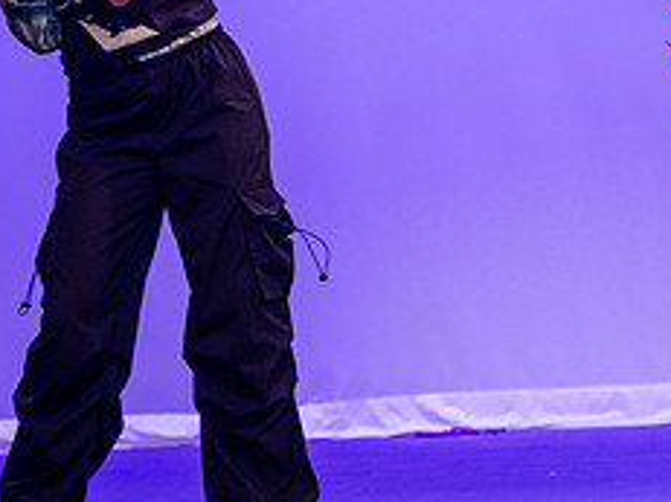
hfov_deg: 6.8
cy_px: 89
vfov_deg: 5.1
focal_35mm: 290
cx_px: 715
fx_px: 5618
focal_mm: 120
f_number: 3.2
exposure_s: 1/320
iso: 4000
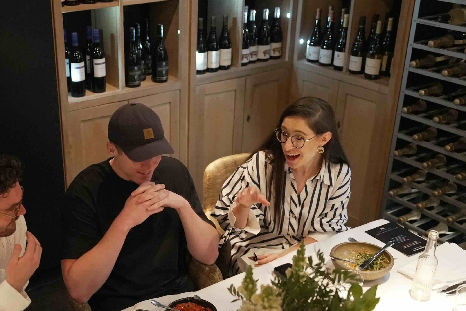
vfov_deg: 28.0
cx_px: 139
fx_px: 622
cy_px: 204
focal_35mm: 48
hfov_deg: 40.4
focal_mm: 34
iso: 12800
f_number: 2.8
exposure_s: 1/200
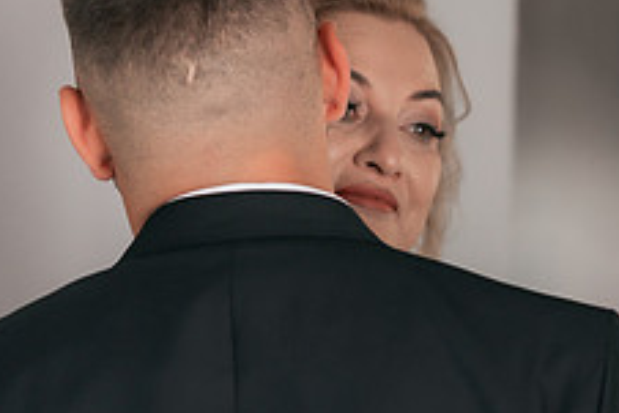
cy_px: 342
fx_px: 3751
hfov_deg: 9.4
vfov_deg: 6.3
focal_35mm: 218
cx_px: 184
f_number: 2.5
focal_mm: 85
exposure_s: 1/250
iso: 800
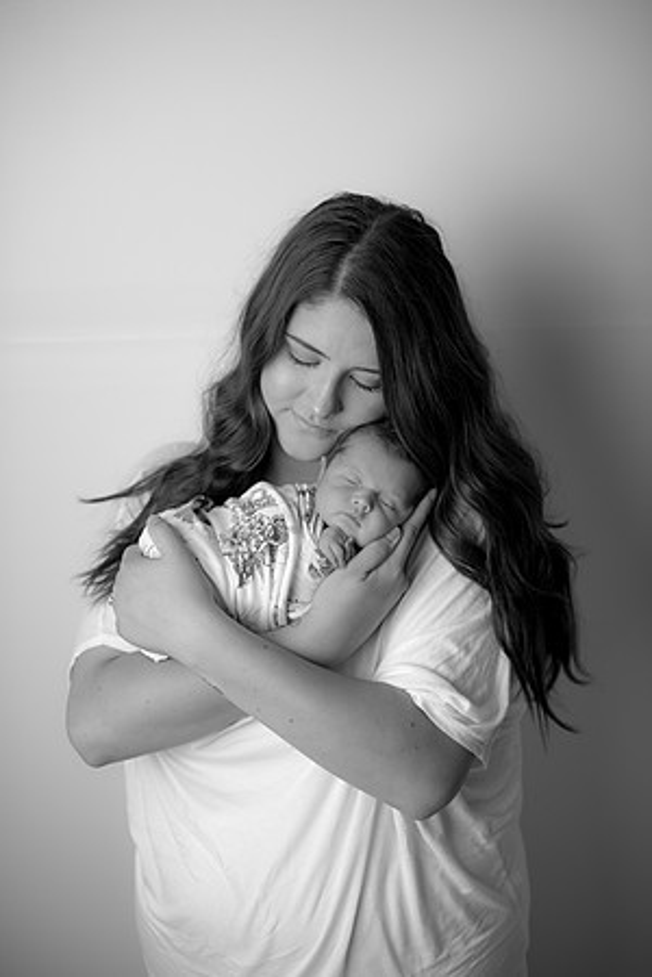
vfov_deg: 39.6
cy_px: 488
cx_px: 326
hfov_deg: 27.0
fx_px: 1358
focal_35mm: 50
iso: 100
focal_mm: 50
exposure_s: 1/200
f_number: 2.5
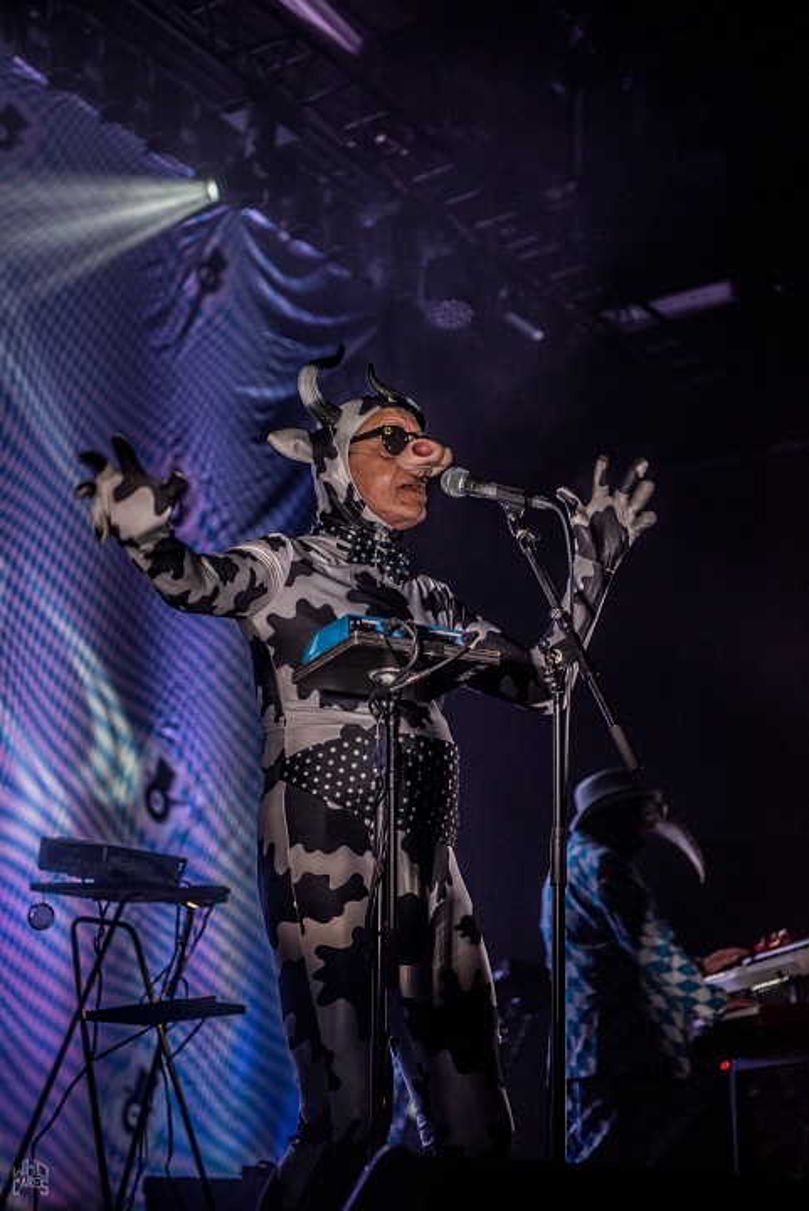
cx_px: 404
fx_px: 1885
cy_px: 606
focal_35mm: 56
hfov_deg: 24.2
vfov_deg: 35.6
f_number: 2.8
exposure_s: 1/80
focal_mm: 56
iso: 800
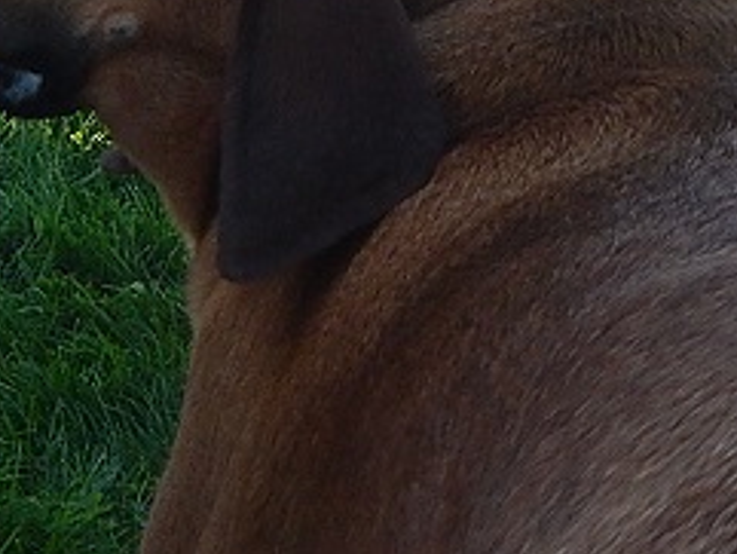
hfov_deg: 20.0
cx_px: -95
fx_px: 1981
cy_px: 138
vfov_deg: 15.8
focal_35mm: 93
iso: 280
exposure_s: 1/250
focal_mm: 5
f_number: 3.9
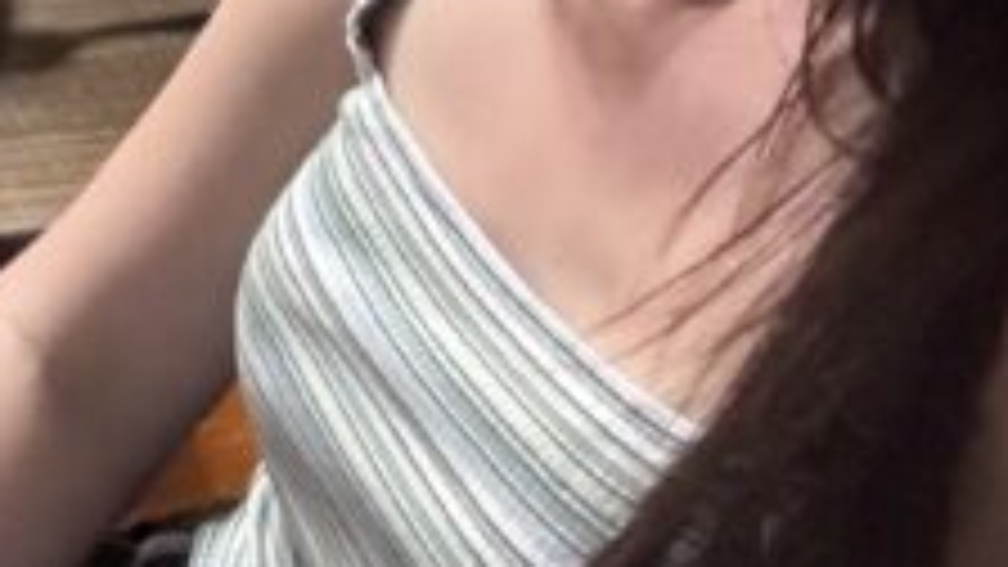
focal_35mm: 86
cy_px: -558
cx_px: -626
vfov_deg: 12.4
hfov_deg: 20.2
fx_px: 2299
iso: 400
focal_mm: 2.69
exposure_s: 1/30
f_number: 1.9
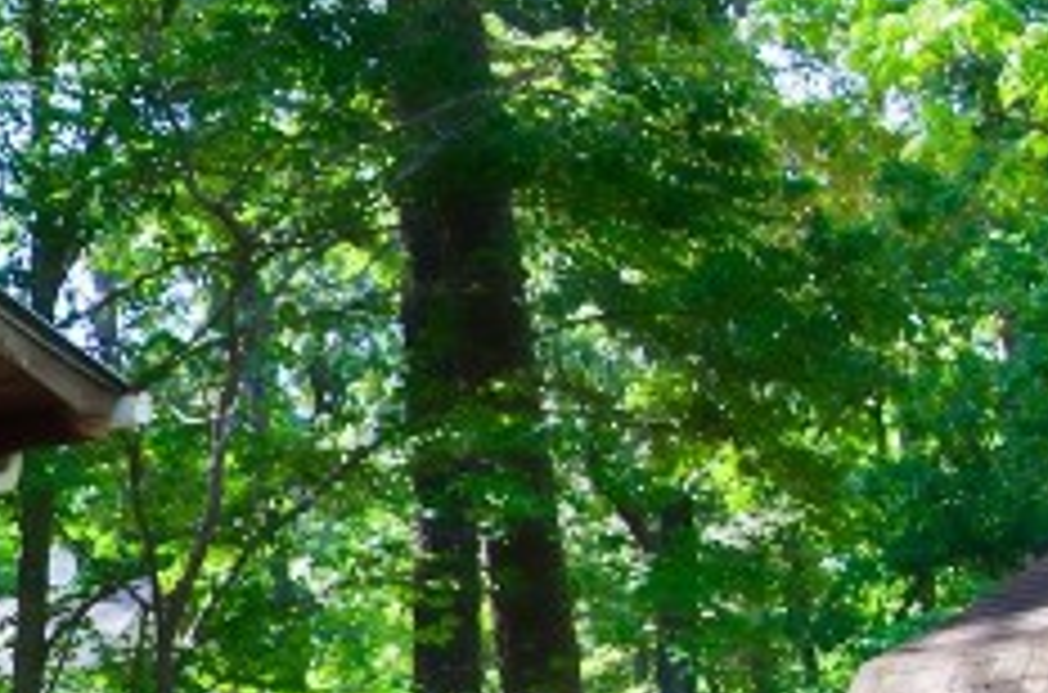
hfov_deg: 8.9
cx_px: -735
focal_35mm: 224
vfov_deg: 6.1
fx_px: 6503
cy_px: 612
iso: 200
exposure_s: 1/250
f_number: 5.6
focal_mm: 30
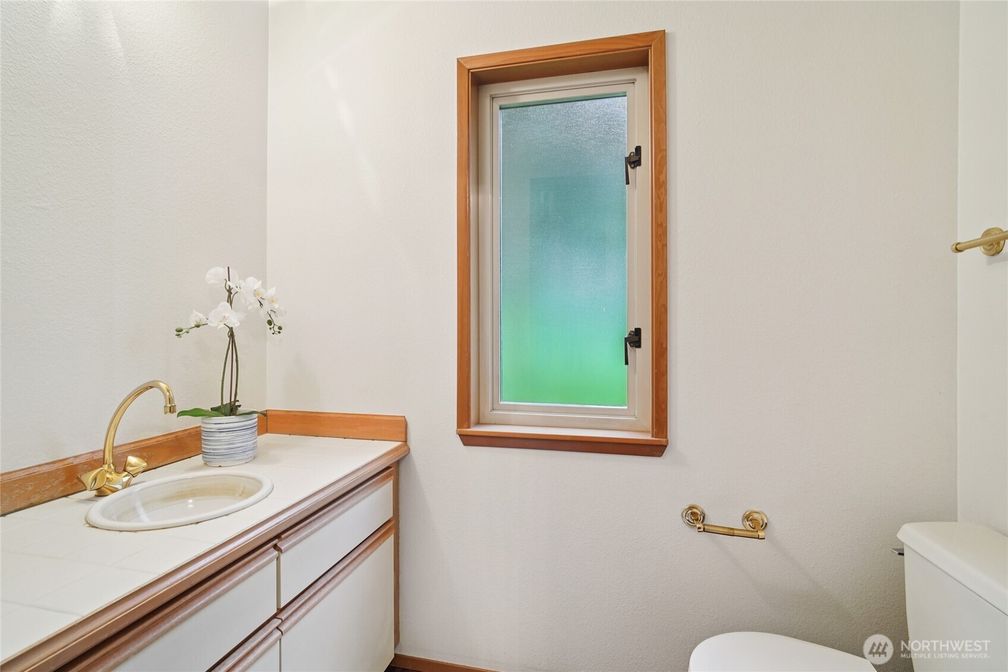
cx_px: 504
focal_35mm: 16
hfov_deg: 96.7
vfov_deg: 73.7
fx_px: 448
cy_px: 336
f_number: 8
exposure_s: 1/20
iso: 1600
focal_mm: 16
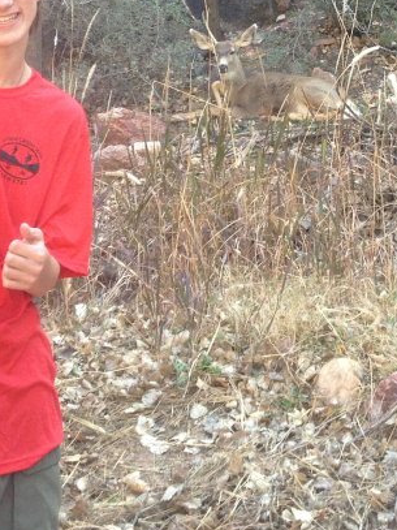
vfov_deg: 21.8
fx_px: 1346
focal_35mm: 88
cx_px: 311
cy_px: 68
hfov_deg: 16.7
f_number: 2.4
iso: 80
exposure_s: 1/120
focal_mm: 4.28
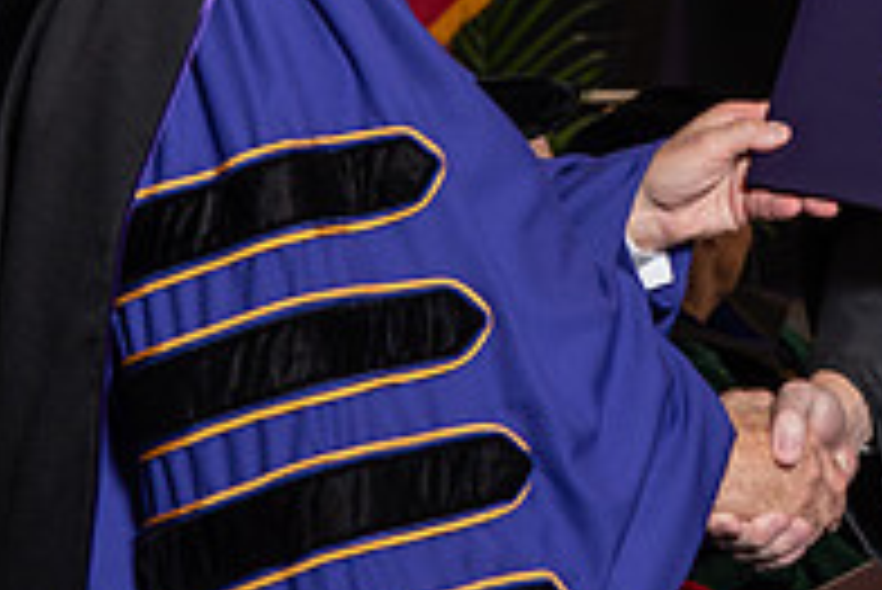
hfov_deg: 8.2
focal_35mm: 251
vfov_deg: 5.4
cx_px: 778
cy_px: -236
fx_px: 6154
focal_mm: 85
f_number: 5
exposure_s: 1/200
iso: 1000
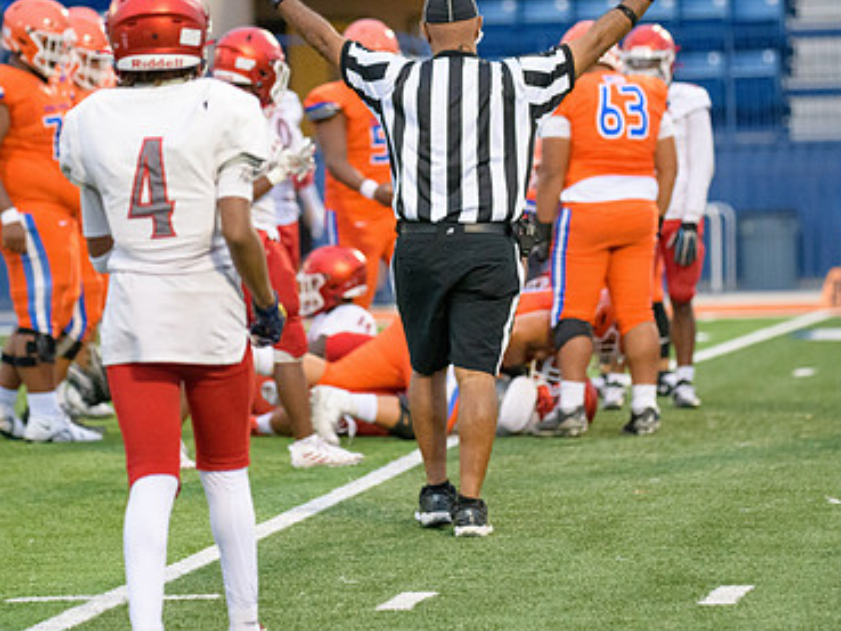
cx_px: 490
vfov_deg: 5.8
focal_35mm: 257
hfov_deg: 7.7
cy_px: 254
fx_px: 6246
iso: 5000
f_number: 2.8
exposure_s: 1/2000
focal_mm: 170
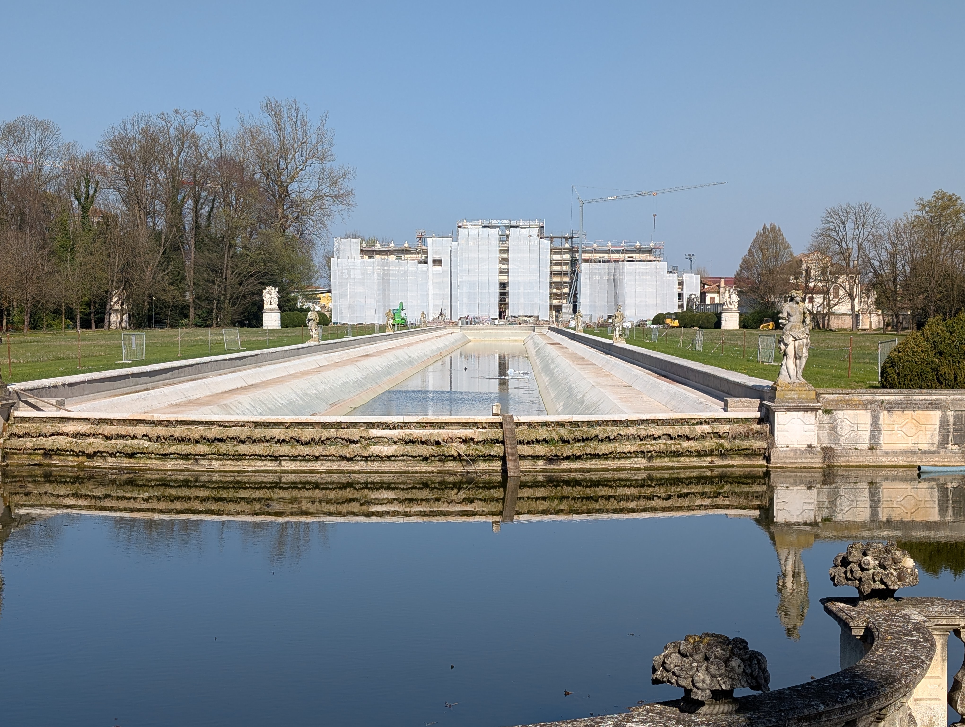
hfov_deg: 38.9
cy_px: 364
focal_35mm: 49
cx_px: 482
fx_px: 1368
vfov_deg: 29.7
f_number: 1.68
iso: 19
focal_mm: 6.9
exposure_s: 1/1631
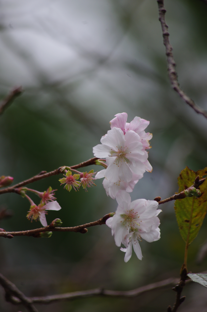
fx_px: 2983
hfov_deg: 4.0
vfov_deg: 6.0
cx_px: 104
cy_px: 156
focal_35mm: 345
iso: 200
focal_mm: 230
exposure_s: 1/250
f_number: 7.1
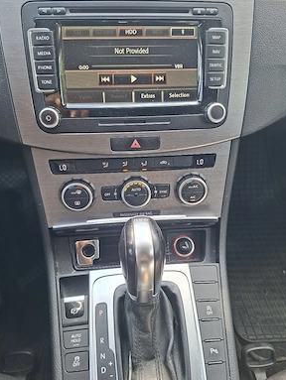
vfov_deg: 71.5
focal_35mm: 24
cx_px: 146
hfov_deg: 56.9
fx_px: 264
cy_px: 197
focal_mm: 5.54
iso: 50
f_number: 1.8
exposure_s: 1/100
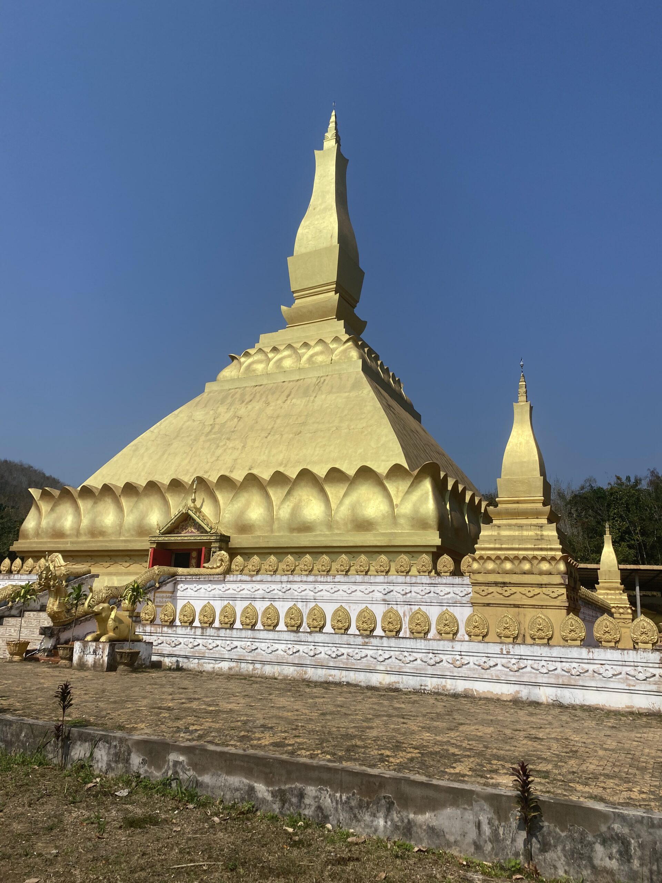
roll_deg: -2.9
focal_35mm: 26
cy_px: 442
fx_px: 663
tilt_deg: +16.2
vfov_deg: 67.3
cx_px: 331
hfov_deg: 53.1
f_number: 1.8
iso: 32
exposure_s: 1/6061
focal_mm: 4.25
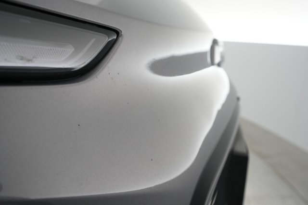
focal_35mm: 28
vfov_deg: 46.4
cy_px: 102
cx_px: 154
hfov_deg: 65.5
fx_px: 239
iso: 2500
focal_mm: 28
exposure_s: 1/100
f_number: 5
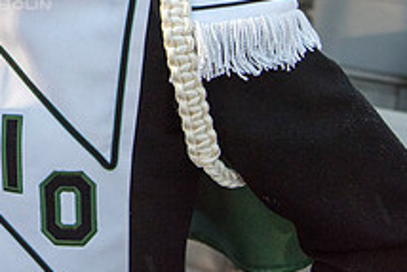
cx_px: -29
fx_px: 735
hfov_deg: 28.4
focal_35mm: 65
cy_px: -81
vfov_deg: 19.4
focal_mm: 24
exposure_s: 1/320
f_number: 3.2
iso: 2000
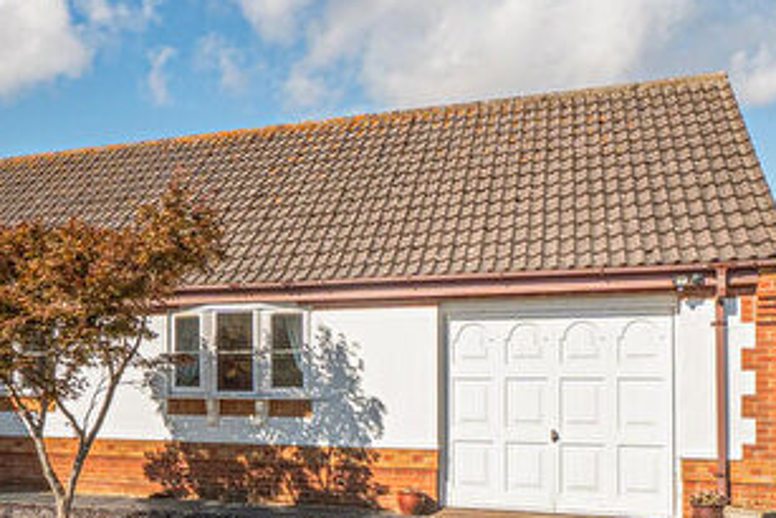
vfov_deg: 32.3
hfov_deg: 44.2
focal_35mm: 41
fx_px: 884
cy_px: 355
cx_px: 116
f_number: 8
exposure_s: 1/640
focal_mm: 12
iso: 400
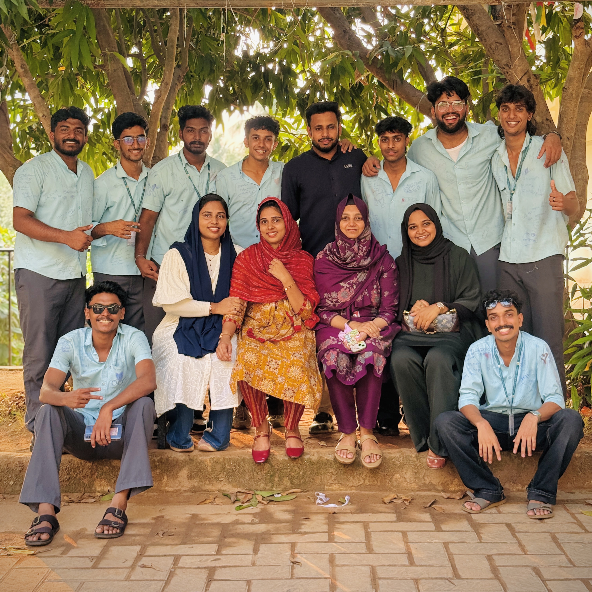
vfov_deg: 29.9
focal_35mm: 57
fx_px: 1103
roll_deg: +0.2
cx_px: 294
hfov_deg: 30.0
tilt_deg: +0.5
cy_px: 228
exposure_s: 1/208
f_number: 1.78
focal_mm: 6.76
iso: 200
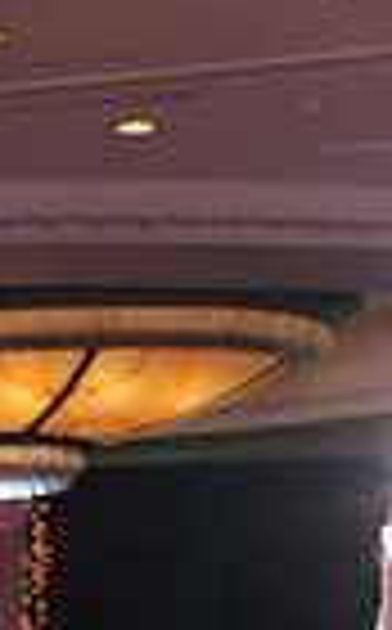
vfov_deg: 9.7
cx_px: 399
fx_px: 3484
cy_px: 1220
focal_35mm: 203
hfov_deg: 6.4
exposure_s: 1/200
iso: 1250
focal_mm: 48
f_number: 5
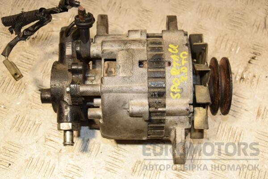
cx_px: 134
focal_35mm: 57
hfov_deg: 35.1
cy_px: 90
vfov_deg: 23.8
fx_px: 424
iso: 800
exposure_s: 1/200
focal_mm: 38
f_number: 5.6
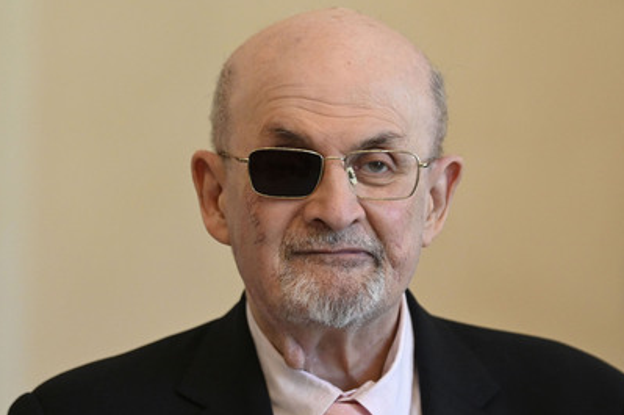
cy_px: 218
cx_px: 321
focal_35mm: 181
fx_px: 3133
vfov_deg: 7.6
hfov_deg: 11.4
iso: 4000
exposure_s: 1/1000
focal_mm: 160
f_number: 2.8
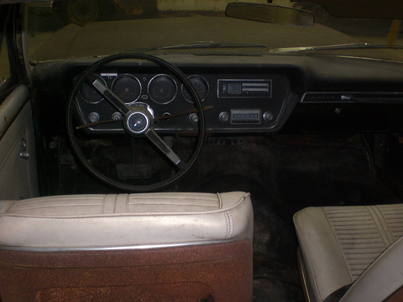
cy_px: 146
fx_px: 477
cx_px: 211
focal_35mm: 41
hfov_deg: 45.8
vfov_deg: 35.1
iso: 200
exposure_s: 1/60
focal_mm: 6.3
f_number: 3.1
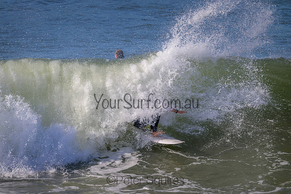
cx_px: 146
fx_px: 4528
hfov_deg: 3.7
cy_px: 97
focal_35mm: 560
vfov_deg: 2.5
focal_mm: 560
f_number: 11
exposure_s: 1/2000
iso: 720
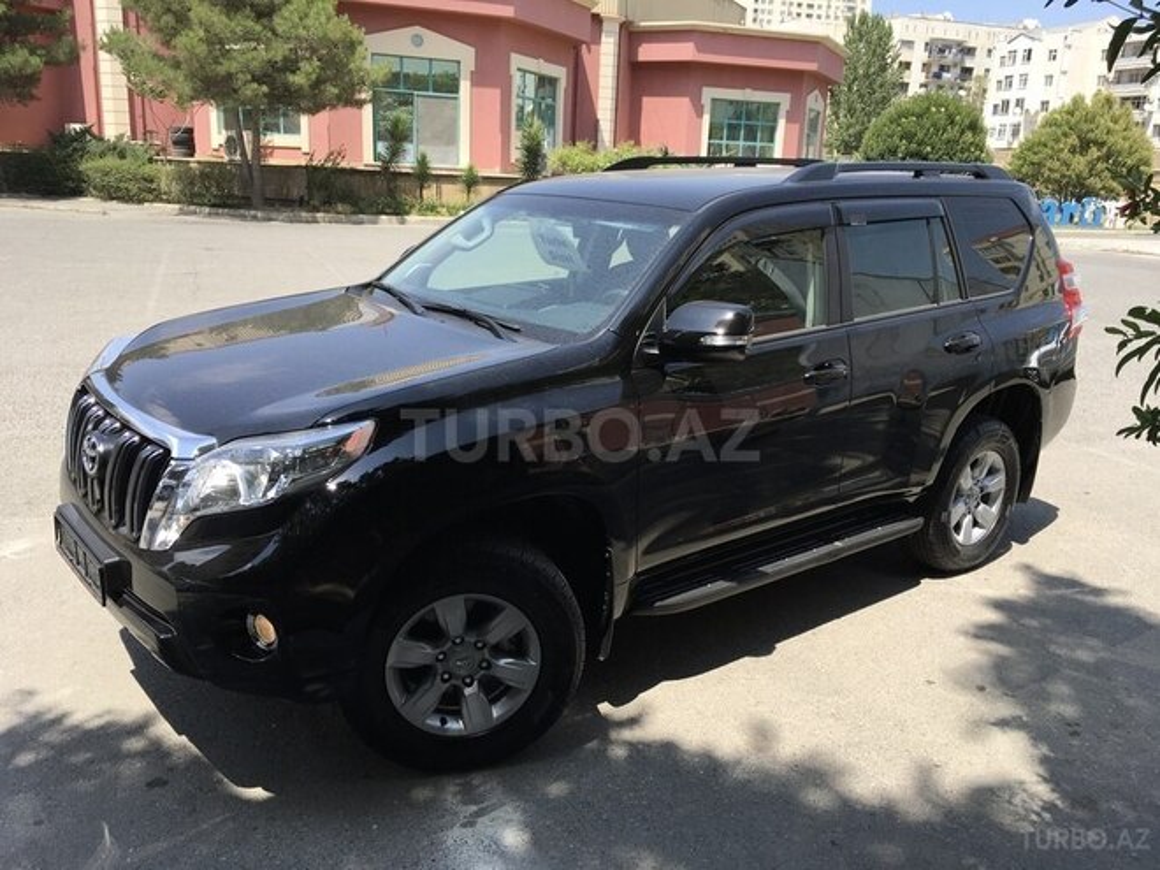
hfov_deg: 61.7
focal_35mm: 29
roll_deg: -2.0
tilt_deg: -16.9
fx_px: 972
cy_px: 435
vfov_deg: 48.2
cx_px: 580
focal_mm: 4.15
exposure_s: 1/845
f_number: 2.2
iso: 25
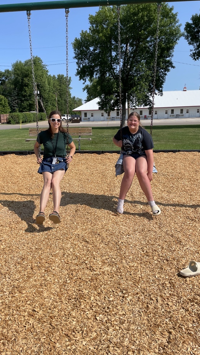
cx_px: 91
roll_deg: +1.5
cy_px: 174
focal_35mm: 29
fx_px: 273
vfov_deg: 66.0
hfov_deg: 40.2
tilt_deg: -14.0
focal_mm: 4.2
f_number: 1.6
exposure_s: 1/4292
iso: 32
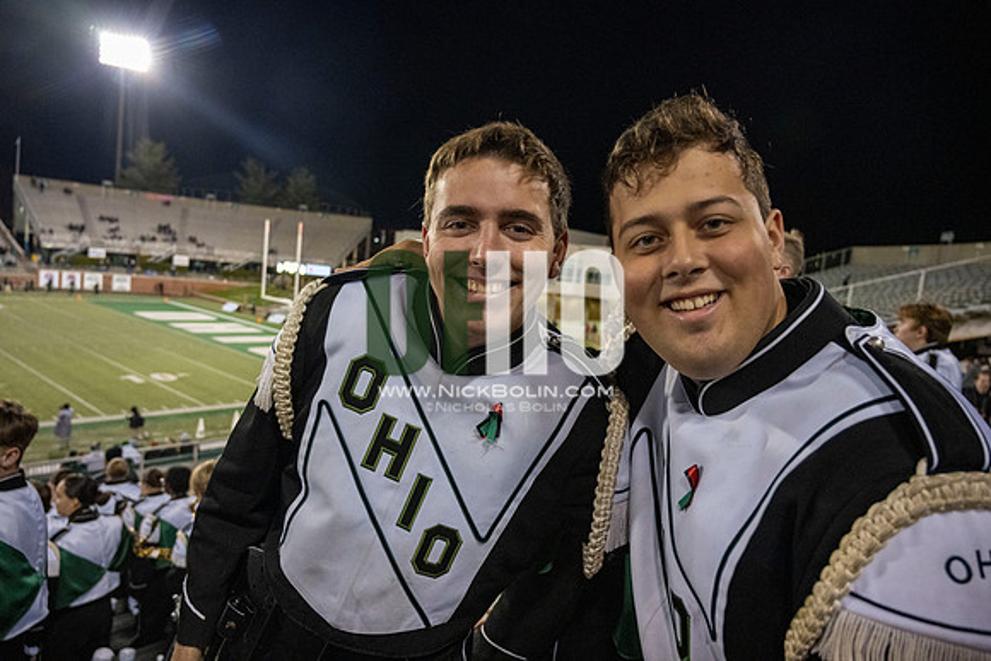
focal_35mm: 24
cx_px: 496
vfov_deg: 53.2
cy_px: 330
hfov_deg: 73.7
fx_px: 661
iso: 3200
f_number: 4
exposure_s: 1/500
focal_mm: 24
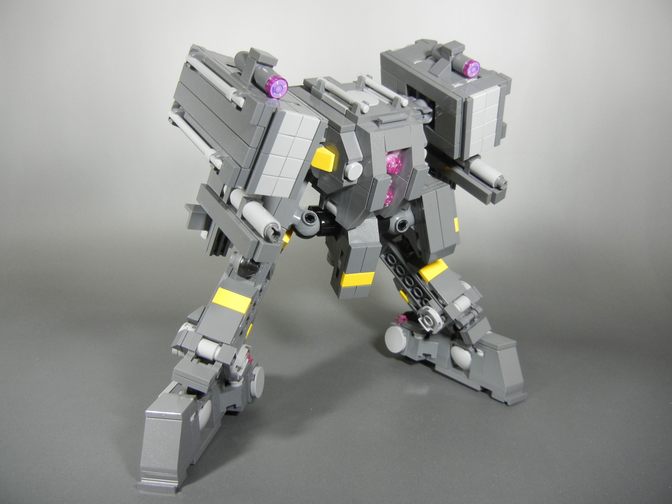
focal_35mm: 30
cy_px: 252
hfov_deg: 60.0
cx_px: 336
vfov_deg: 46.8
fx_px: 582
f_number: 3.5
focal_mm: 5.4
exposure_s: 1/37.2
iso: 400
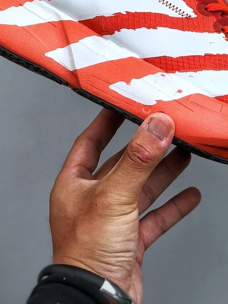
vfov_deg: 16.7
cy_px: 27
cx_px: 149
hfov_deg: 12.8
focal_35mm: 116
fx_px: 1019
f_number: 2.8
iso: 20
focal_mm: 6.6
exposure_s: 1/50
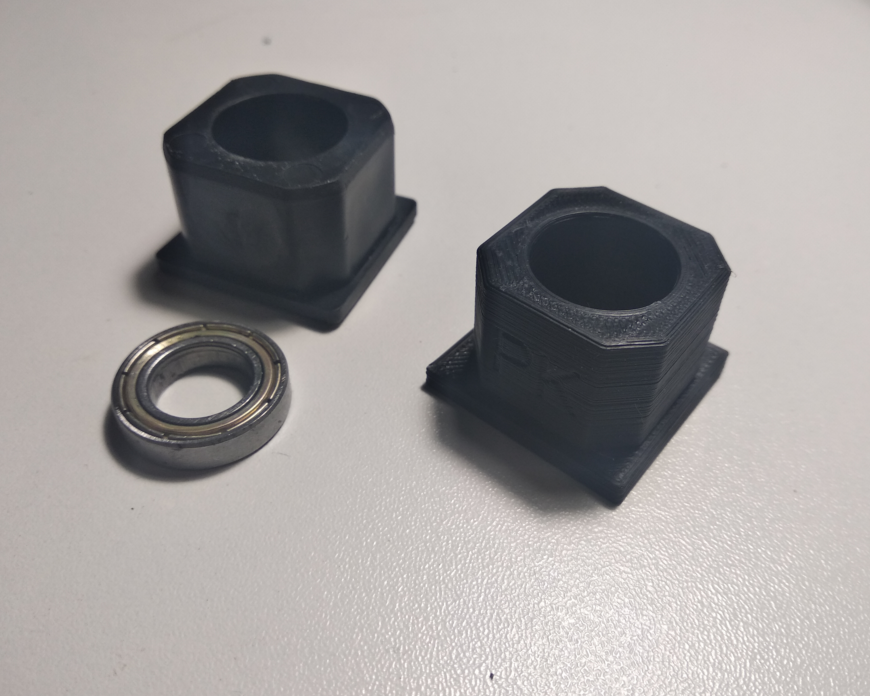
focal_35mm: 28
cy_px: 346
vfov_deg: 51.5
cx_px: 477
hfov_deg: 62.1
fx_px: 721
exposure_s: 1/50
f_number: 2.2
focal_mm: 3.81
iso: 160
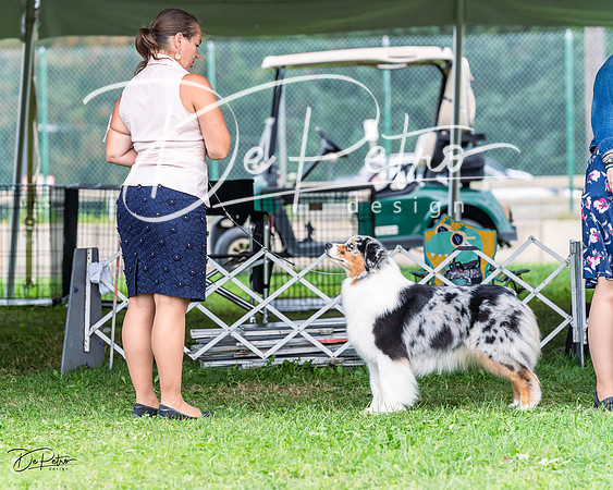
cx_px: 306
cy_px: 245
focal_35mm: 200
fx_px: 3636
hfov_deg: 9.6
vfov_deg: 7.7
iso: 400
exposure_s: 1/640
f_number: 5
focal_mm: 178
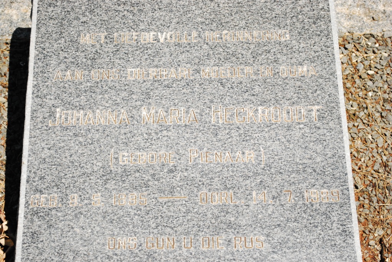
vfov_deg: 16.6
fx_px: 899
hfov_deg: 24.6
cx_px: 196
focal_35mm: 82
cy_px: 131
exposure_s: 1/4000
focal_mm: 55
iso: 1600
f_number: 5.6
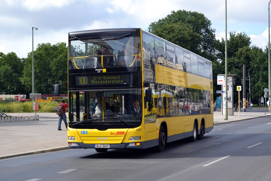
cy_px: 90
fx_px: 519
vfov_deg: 19.7
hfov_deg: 29.2
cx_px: 136
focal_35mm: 69
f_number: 7.1
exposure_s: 1/200
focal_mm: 46
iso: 100
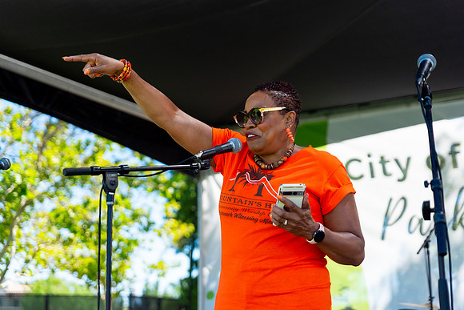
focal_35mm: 70
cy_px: 155
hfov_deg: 28.8
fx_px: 902
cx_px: 232
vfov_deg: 19.5
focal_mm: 70
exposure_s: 1/2500
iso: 160
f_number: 2.8
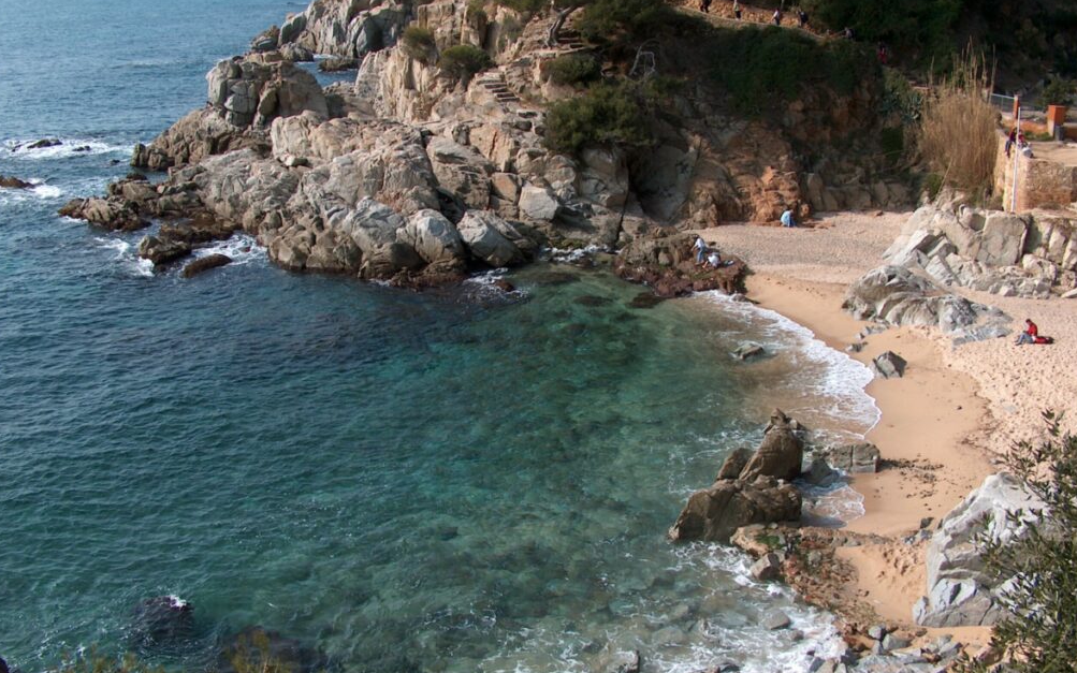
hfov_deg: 49.3
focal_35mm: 40
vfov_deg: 32.0
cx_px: 539
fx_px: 1174
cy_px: 354
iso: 100
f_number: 6.7
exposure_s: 1/224
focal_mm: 7.6
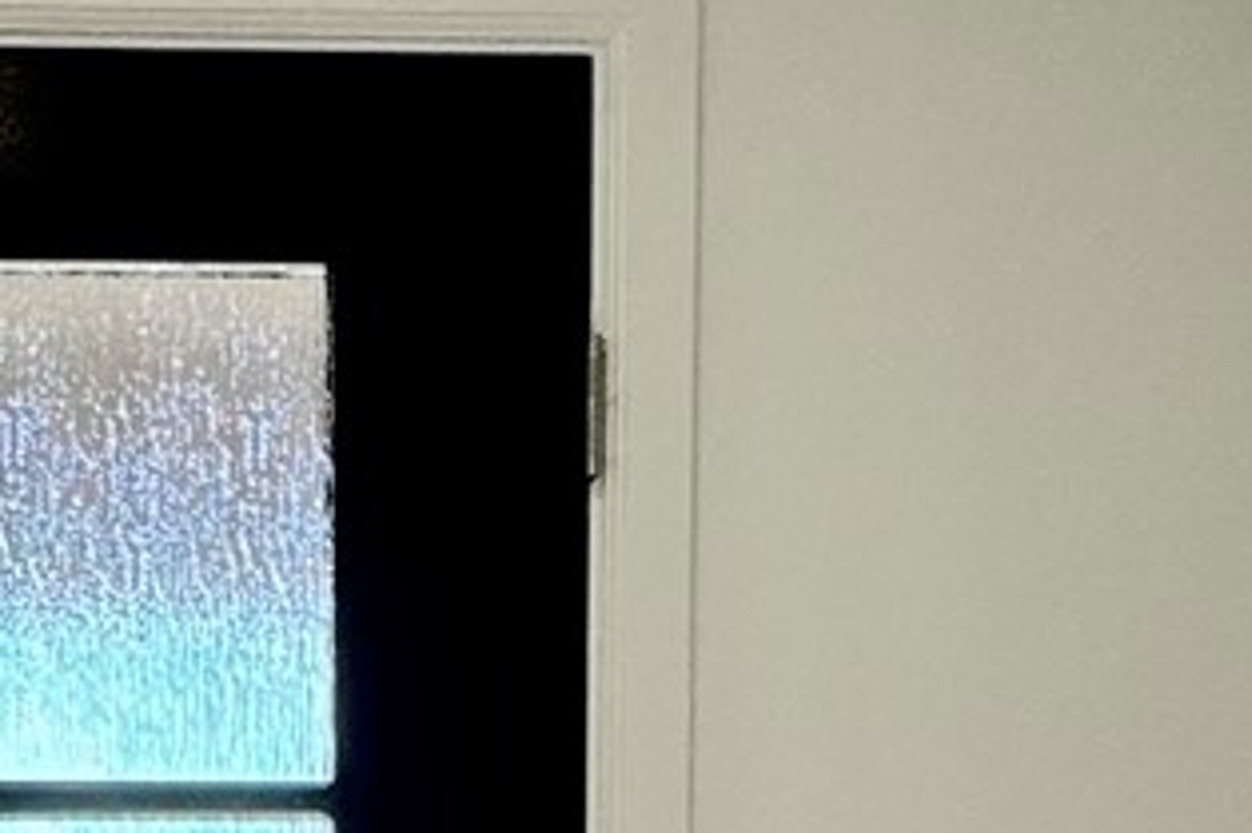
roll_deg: -0.1
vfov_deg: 12.7
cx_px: -64
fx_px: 3302
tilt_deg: -3.4
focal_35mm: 95
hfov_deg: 20.6
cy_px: 1618
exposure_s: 1/170
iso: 40
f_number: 2.2
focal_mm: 2.22
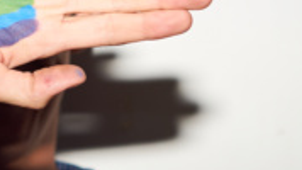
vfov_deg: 4.6
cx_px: 68
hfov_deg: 8.1
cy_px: 122
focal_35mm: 266
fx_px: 2129
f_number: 5.6
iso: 100
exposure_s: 1/60
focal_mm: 50
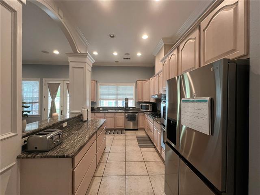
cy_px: 98
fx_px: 98
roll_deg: -0.5
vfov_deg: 89.9
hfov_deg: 106.2
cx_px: 130
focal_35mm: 13
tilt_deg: -0.2
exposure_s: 1/60.2
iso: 125
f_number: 1.8
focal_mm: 1.57
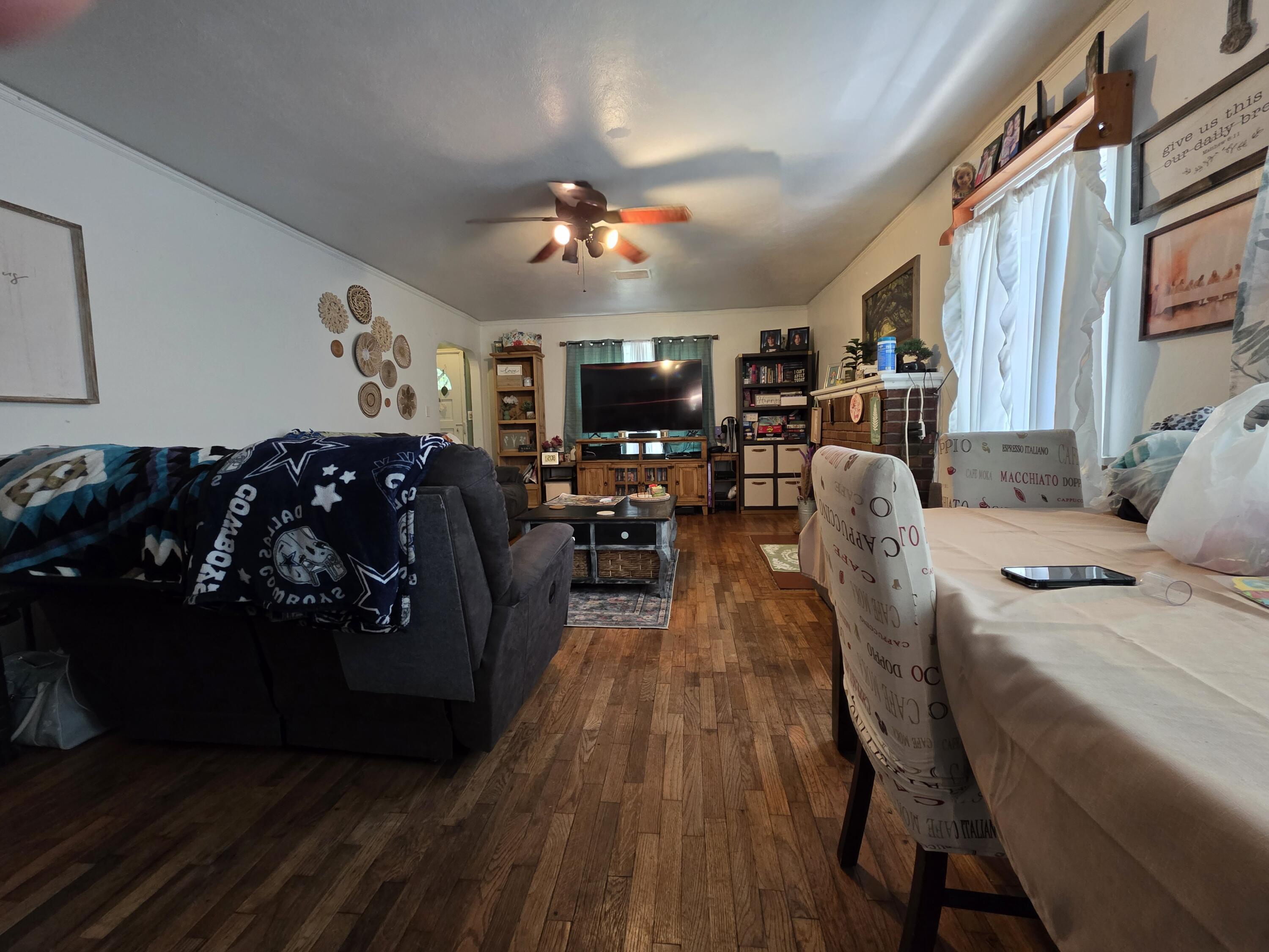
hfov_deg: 106.2
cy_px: 476
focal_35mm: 13
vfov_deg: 89.9
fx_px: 477
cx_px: 634
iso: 400
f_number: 1.9
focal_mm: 2.2
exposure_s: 1/60
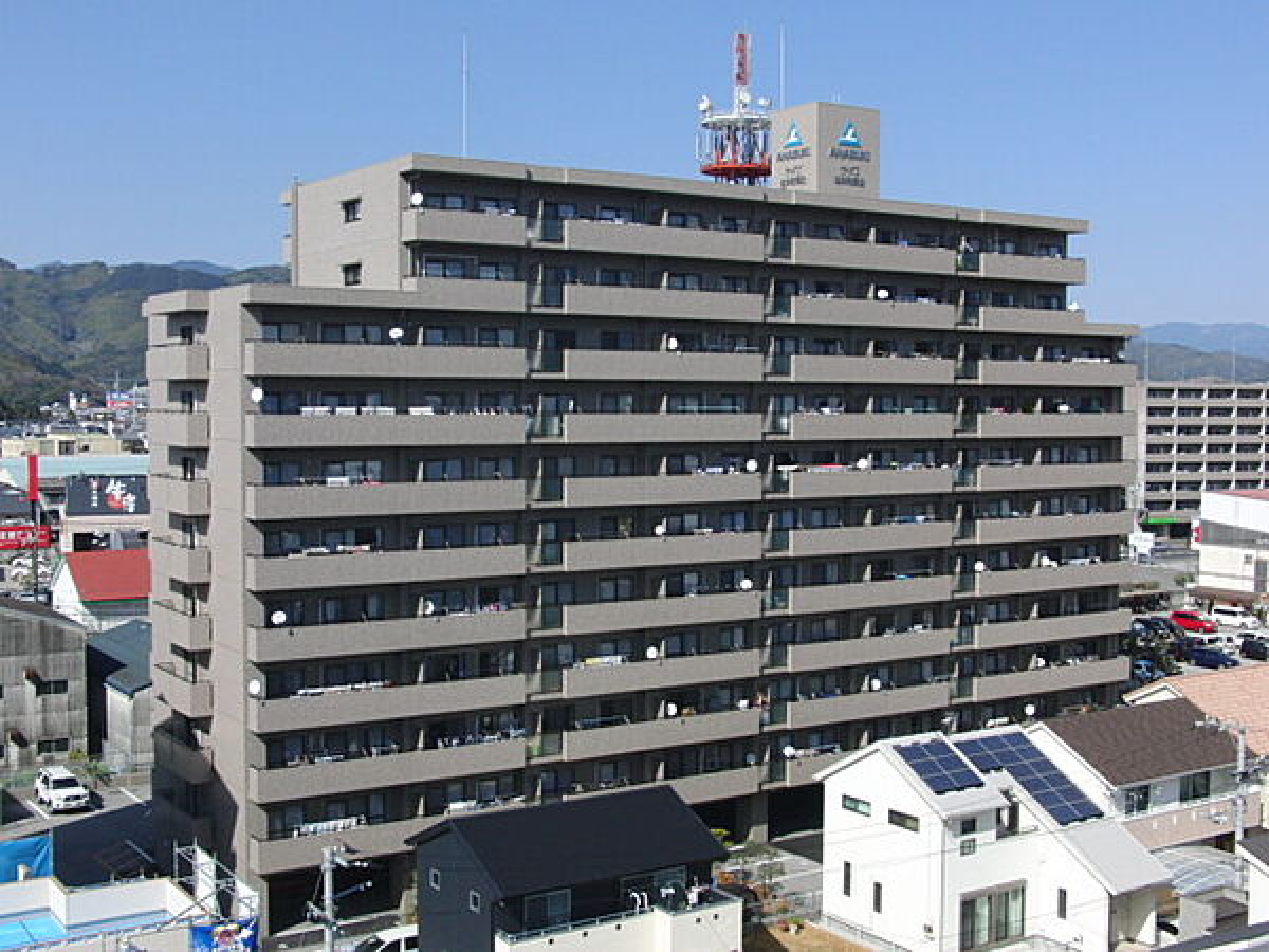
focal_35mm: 43
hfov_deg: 43.9
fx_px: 1576
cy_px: 476
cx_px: 634
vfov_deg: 33.6
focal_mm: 7.54
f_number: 8.8
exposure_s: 1/250
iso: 100
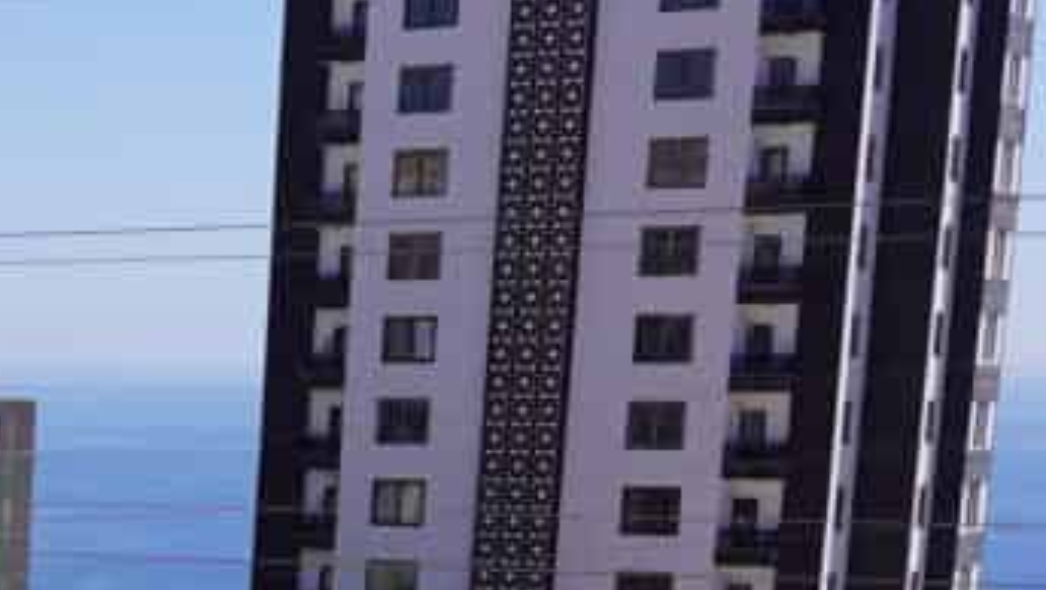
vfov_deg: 10.8
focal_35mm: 106
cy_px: 993
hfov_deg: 15.9
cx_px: -1022
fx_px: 2942
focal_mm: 17
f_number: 10
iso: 100
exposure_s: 1/200
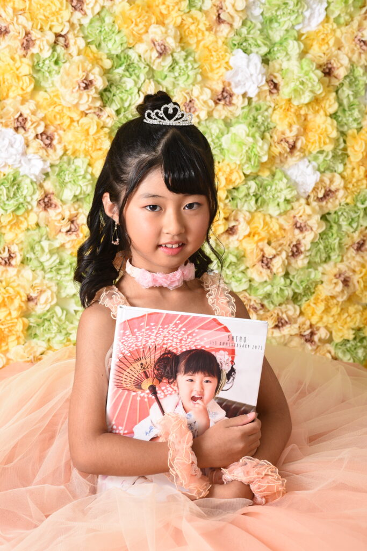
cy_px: 276
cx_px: 184
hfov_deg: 16.1
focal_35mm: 85
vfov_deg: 23.9
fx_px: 1299
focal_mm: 85
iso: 1250
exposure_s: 1/125
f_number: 5.6
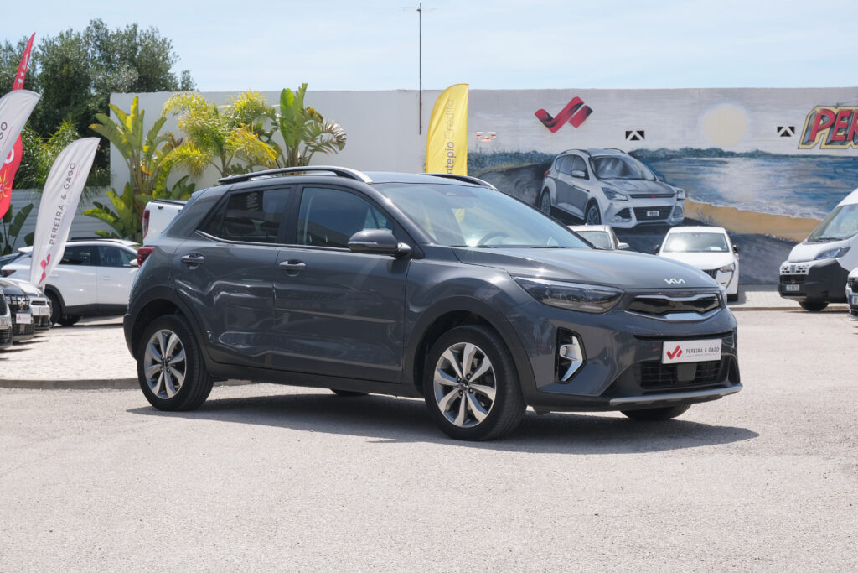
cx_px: 429
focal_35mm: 63
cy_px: 286
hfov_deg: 31.9
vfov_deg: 21.6
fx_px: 1502
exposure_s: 1/250
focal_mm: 42
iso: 160
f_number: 9
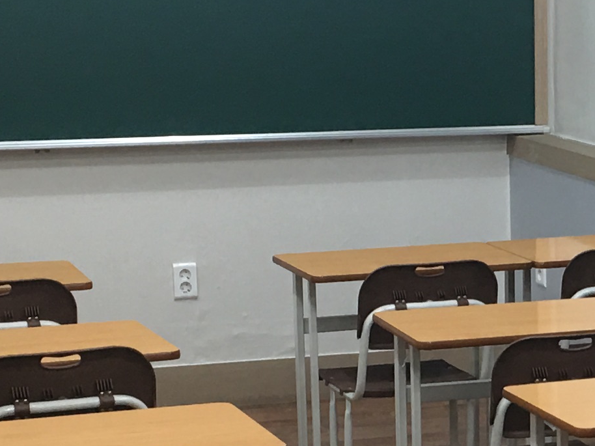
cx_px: 690
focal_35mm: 128
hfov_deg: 14.9
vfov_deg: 11.5
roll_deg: -0.8
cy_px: 437
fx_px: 2200
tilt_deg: -12.2
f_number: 2.2
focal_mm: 4.15
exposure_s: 1/30
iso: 25
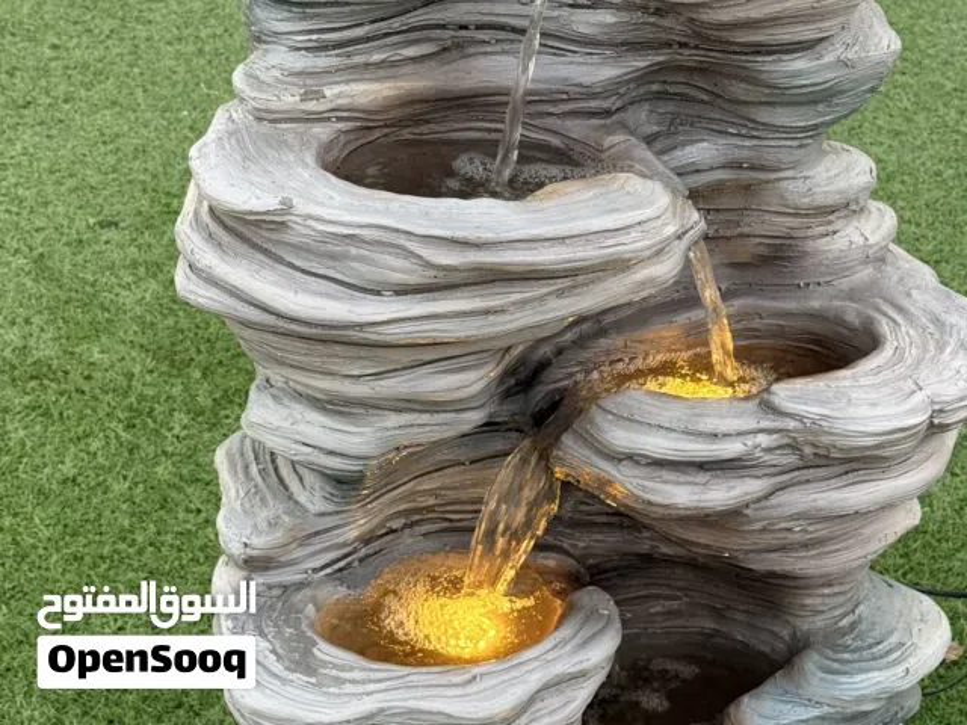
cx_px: 484
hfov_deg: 39.7
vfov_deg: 30.3
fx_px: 1341
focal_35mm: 48
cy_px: 362
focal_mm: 6.76
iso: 100
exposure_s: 1/100
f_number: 1.78
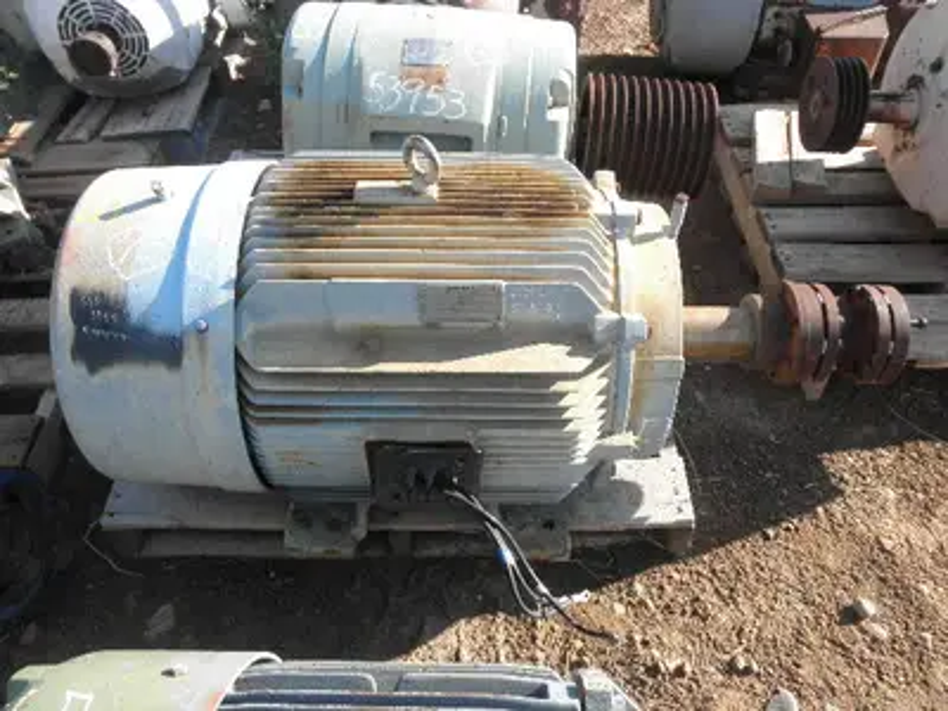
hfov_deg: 63.4
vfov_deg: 49.7
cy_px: 356
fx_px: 767
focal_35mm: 28
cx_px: 474
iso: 64
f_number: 3
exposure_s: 1/250
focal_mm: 5
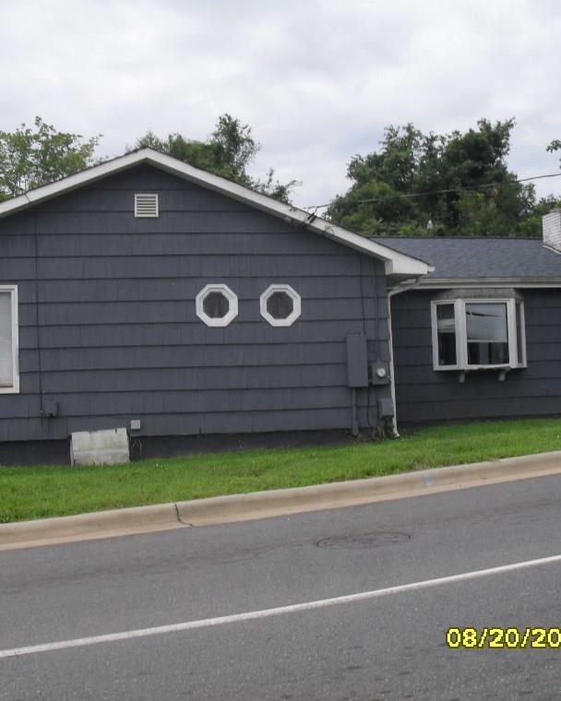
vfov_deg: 40.3
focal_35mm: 46
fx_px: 955
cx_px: 295
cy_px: 351
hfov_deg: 32.7
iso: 100
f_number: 8.4
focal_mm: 6.3
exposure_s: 1/90
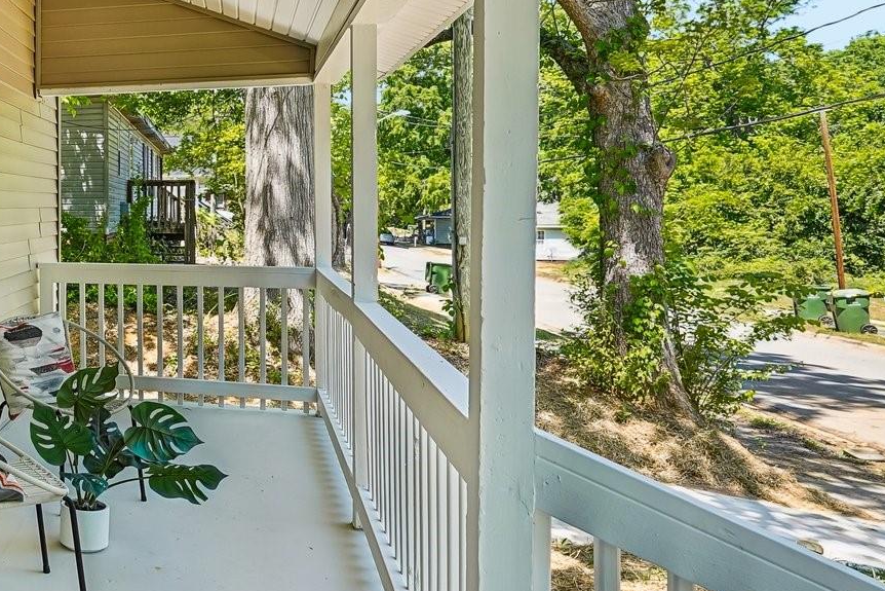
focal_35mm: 39
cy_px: 206
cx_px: -80
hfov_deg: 40.3
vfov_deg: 33.8
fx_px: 963
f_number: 8
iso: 400
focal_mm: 16.5
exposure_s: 1/100
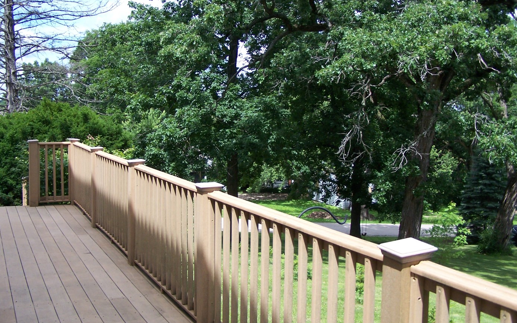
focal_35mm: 42
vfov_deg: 30.5
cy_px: 143
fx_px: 592
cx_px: 263
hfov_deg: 47.2
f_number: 2.8
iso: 80
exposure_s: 1/500
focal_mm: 6.3
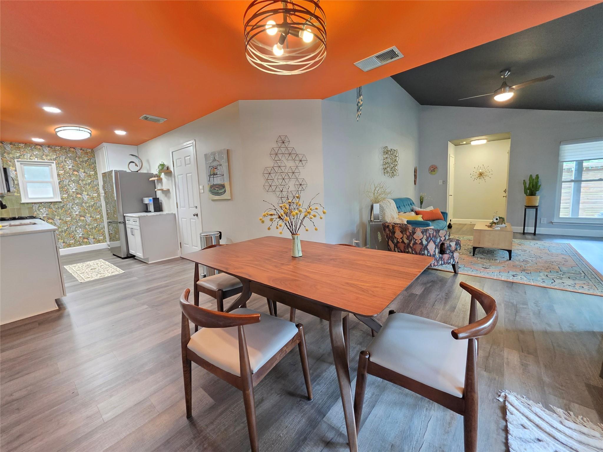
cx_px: 302
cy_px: 226
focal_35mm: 13
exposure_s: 1/60
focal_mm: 2.2
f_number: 1.9
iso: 800
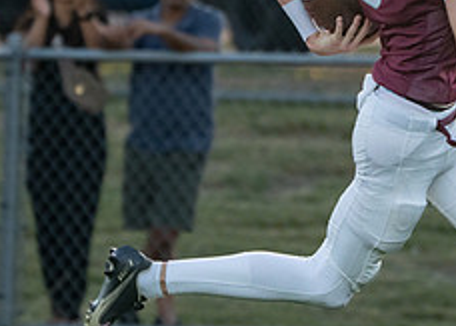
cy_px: 110
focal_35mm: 834
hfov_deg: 2.4
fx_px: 10804
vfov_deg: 1.7
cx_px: 419
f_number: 5.6
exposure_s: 1/1000
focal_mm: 271
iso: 1600
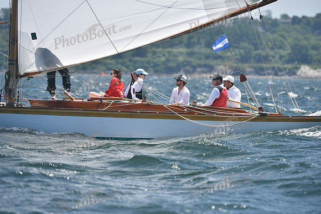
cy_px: 107
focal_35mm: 340
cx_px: 160
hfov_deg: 6.1
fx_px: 3032
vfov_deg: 4.0
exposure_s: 1/1250
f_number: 6.3
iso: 250
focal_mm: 340
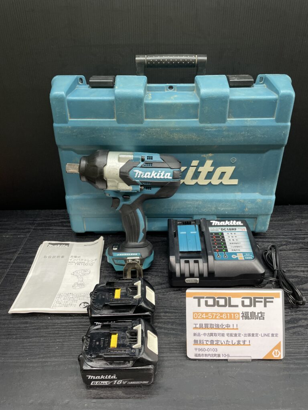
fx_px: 308
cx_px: 154
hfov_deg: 53.1
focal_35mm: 26
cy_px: 205
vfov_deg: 67.3
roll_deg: -0.3
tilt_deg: -30.6
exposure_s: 1/121
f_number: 1.6
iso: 100
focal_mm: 4.2
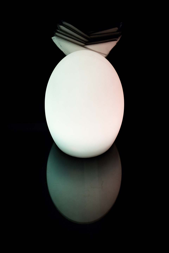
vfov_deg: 21.0
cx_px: 84
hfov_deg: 14.1
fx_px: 683
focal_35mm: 97
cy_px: 126
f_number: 2.8
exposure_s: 1/250
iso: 1800
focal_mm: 97
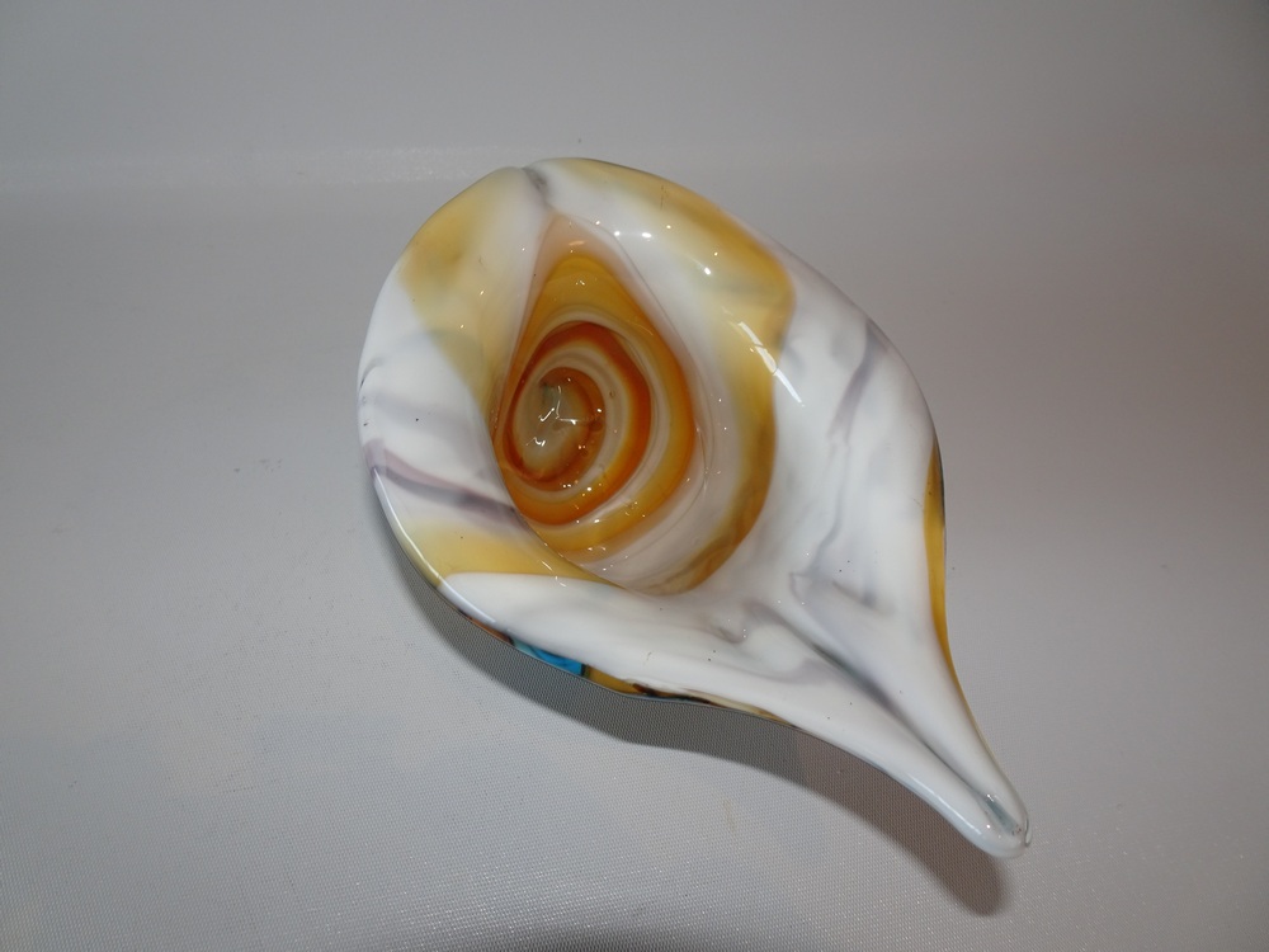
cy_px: 476
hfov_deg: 71.6
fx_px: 880
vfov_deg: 56.8
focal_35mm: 24
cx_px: 634
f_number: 3.5
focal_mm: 4.1
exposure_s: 1/30
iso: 80
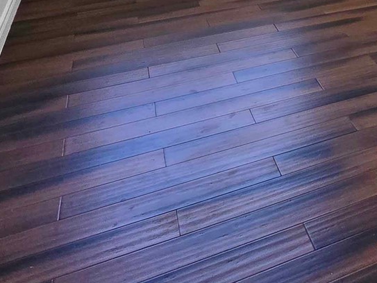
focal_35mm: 49
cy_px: -182
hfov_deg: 30.9
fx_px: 534
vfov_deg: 22.2
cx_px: 483
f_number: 2.2
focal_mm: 2.2
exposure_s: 1/60
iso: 125
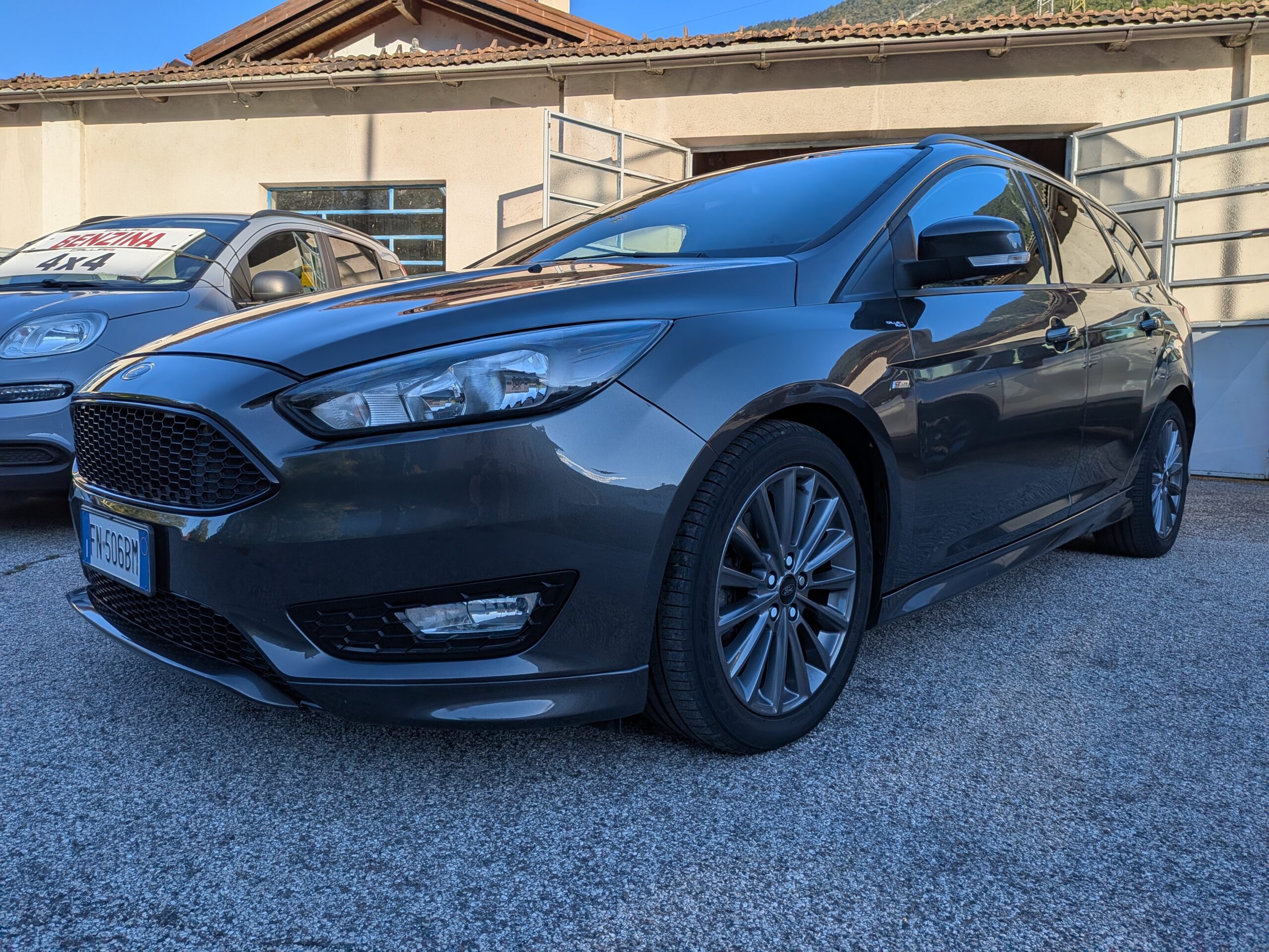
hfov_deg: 71.6
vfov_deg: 56.8
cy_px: 476
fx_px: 880
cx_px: 634
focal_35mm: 24
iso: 30
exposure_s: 1/1672
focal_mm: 4.53
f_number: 1.7
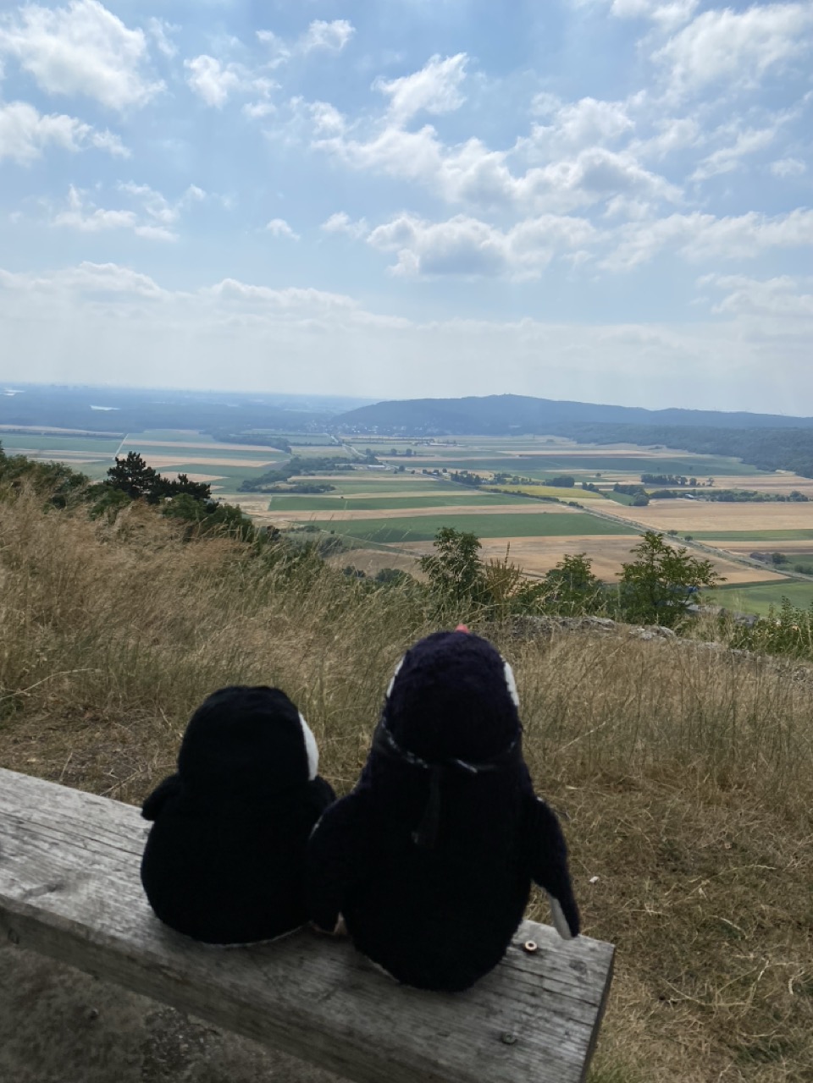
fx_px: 814
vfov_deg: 67.3
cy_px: 542
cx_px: 406
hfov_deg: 53.1
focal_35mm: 26
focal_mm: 4.25
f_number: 1.8
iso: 40
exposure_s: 1/16393
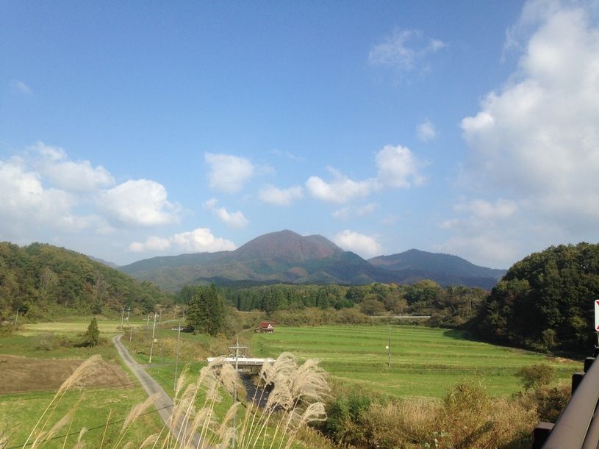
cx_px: 300
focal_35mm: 33
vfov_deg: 42.9
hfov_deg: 55.4
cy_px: 224
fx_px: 571
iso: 50
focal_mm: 4.12
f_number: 2.4
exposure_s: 1/1506
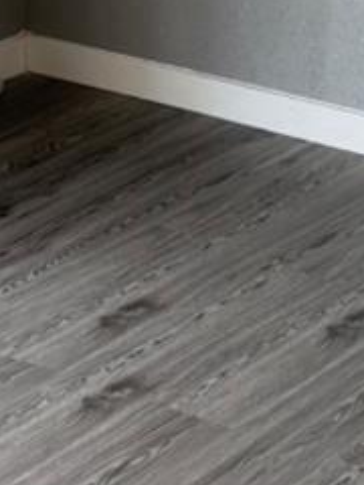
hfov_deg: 9.9
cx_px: 294
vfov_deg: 13.1
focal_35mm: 150
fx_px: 2103
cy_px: 50
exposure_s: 1/121
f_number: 1.78
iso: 200
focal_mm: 6.76
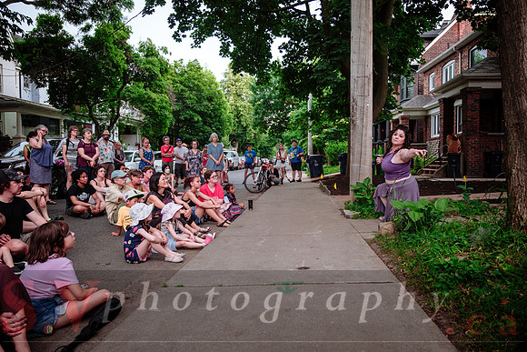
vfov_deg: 50.6
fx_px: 372
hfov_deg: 70.6
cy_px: 178
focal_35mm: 25
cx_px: 274
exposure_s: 1/250
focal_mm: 16
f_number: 2.8
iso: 1600
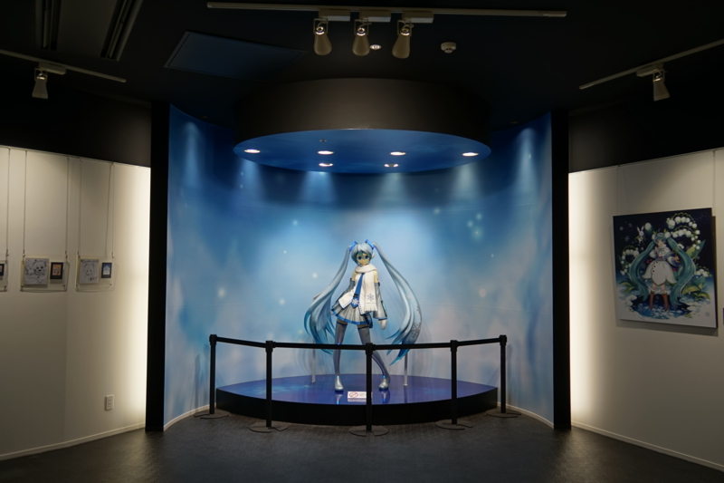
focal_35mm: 31
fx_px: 623
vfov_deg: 42.3
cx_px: 362
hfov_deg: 60.3
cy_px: 242
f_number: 4
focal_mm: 21
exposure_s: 1/60
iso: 100
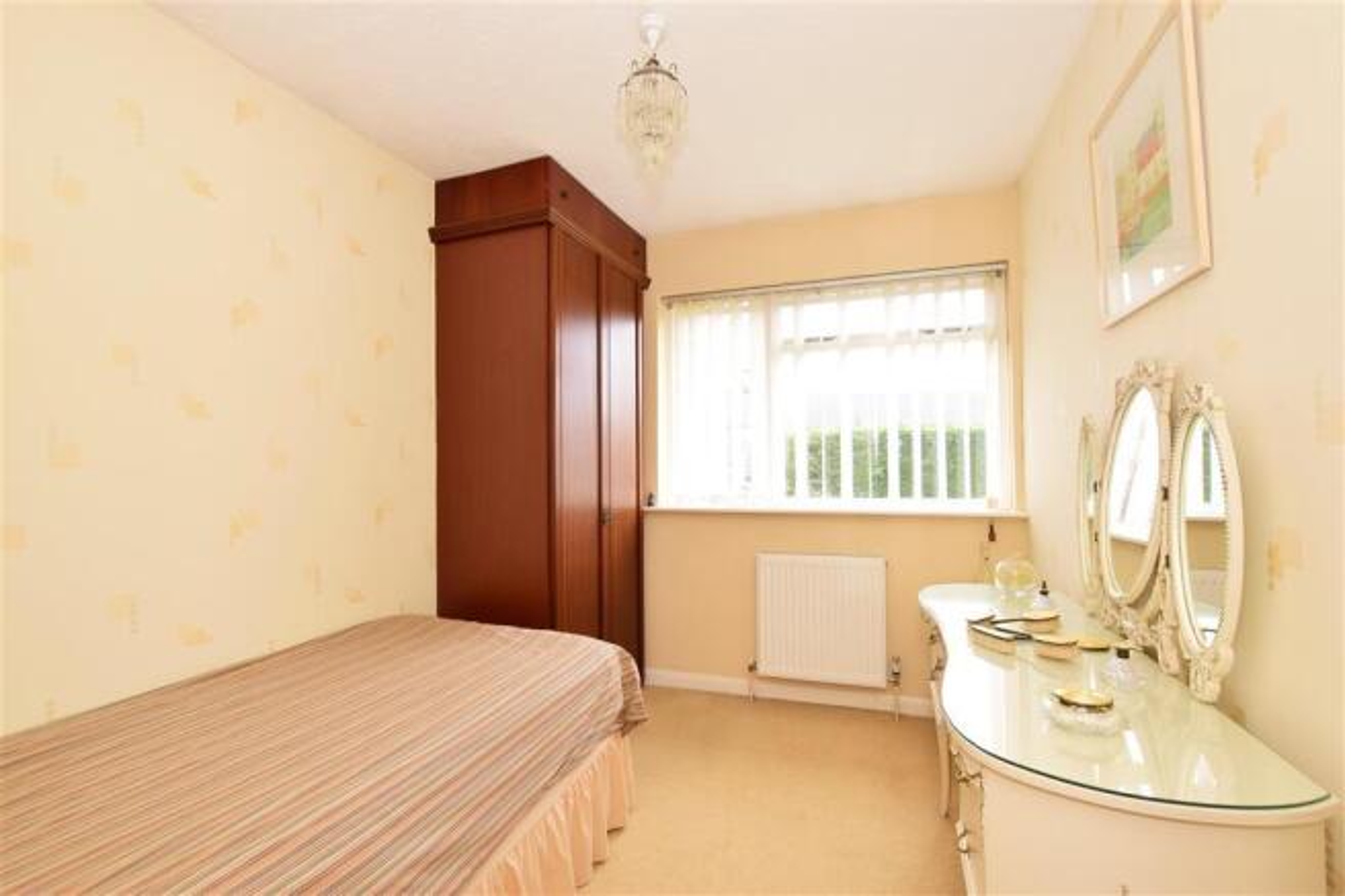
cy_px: 448
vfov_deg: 77.3
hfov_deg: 100.4
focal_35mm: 15
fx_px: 560
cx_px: 672
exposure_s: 1/8
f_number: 16
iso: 500
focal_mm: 10
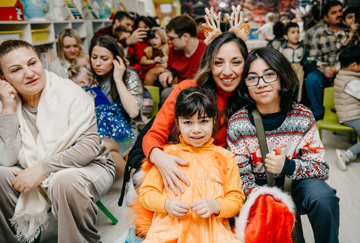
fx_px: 410
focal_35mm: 41
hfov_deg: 47.4
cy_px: 120
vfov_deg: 32.9
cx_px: 185
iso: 250
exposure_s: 1/160
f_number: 4
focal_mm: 40
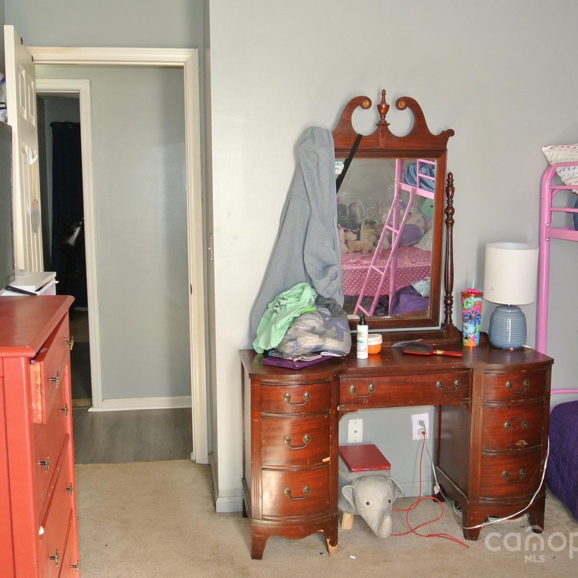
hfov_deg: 44.9
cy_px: 289
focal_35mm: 37
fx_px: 699
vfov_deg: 44.9
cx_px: 291
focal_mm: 11
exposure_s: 1/60
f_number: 3.5
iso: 720
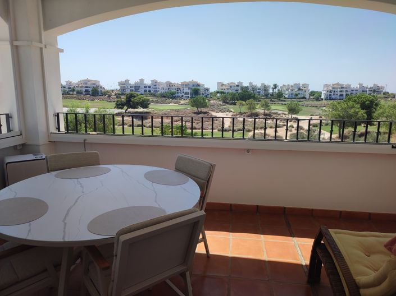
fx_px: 286
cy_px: 148
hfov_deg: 69.4
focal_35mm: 25
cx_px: 198
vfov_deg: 54.8
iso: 50
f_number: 1.9
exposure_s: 1/641
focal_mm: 6.04
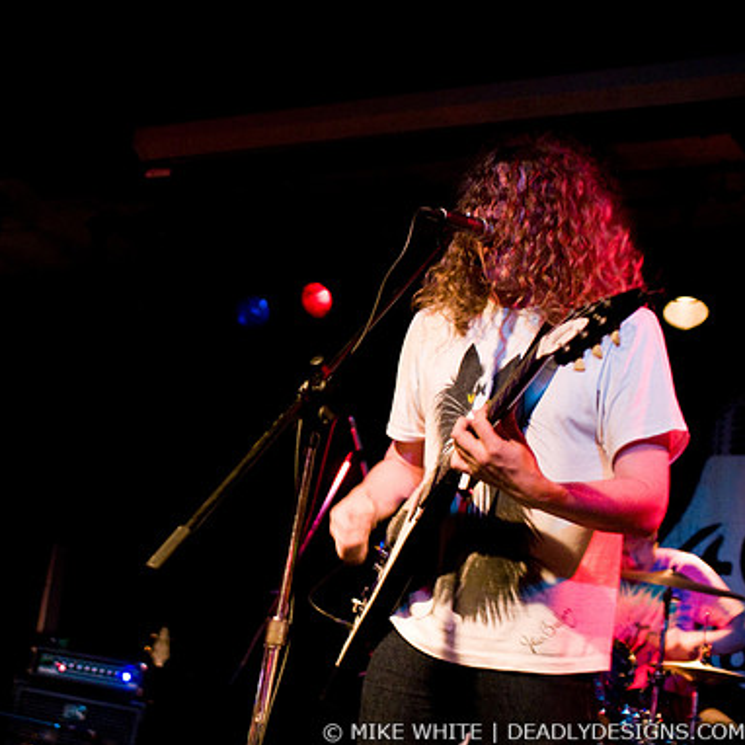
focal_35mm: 58
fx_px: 1412
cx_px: 189
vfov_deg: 29.6
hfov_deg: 29.1
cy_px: 373
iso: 1000
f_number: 1.4
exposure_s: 1/50
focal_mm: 30
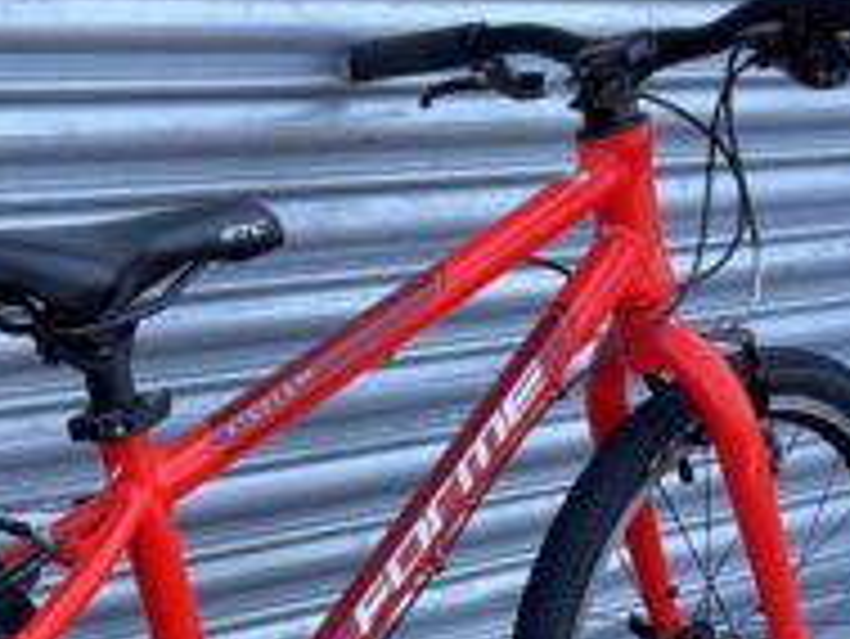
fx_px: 1622
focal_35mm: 66
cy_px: 706
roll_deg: -0.1
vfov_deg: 21.1
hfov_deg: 28.1
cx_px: 58
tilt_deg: -22.9
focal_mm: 4.2
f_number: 1.6
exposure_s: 1/369
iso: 32
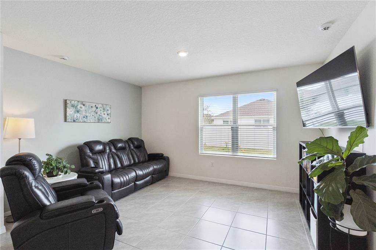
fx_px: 172
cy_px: 125
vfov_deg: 72.0
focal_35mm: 16
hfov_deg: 95.0
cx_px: 188
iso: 1600
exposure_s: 1/200
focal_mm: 11
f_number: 11
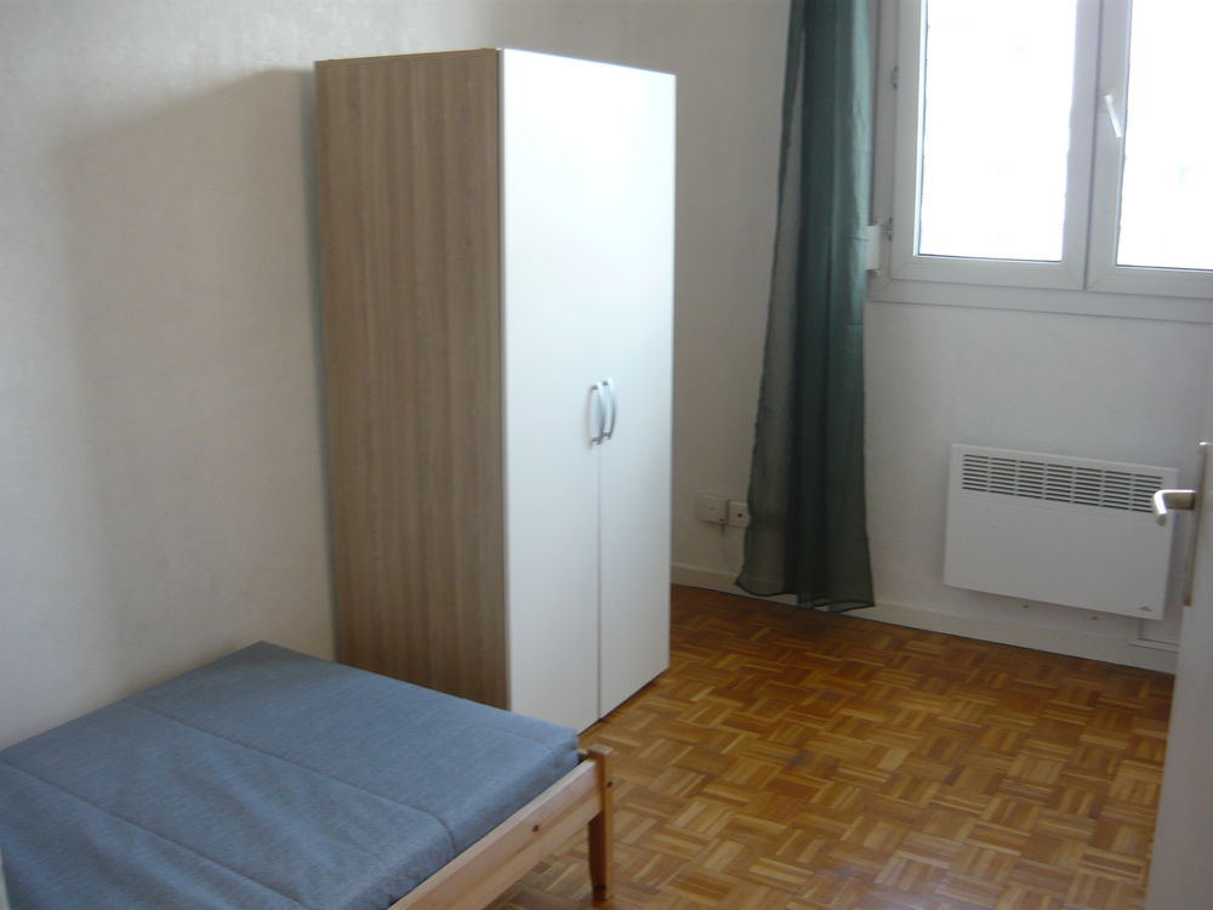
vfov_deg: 42.9
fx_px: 1156
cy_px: 455
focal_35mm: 33
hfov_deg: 55.4
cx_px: 606
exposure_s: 1/30
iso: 100
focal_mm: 5.5
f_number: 2.8
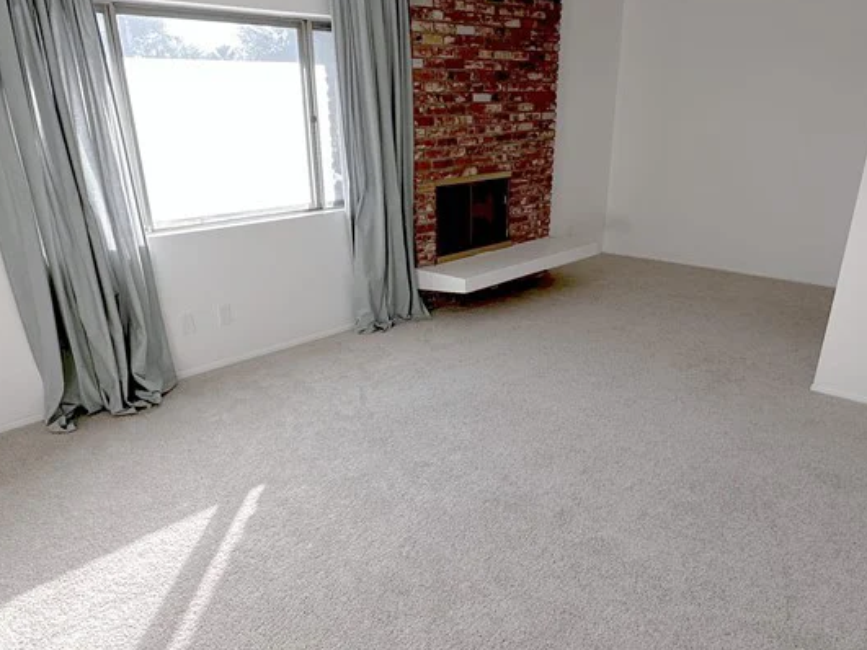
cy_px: 395
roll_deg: +1.1
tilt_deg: -23.2
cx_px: 433
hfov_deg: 65.3
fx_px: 676
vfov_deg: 50.9
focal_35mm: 27
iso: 50
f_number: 2.2
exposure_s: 1/99
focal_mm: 2.22
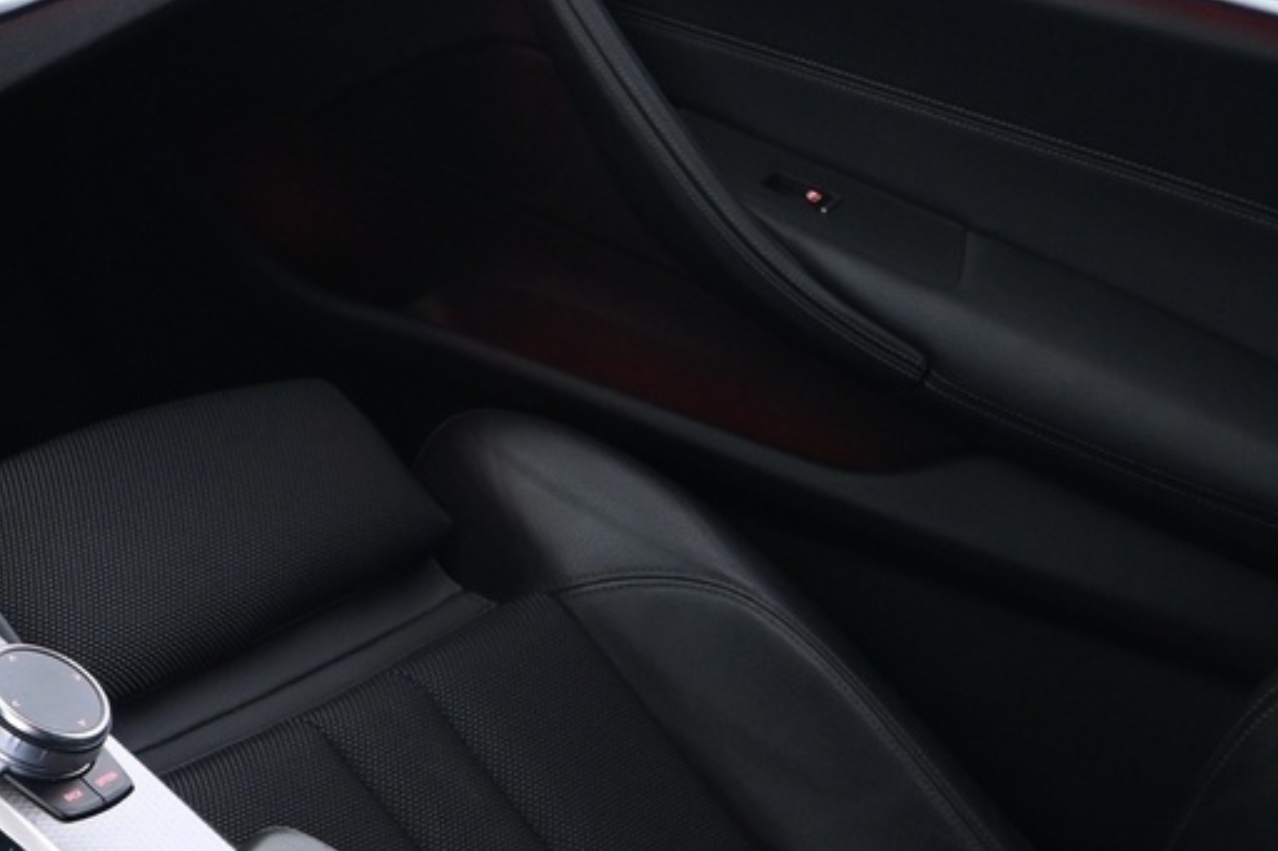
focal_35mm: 76
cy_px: 581
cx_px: -661
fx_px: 2697
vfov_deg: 17.9
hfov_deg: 21.9
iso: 1000
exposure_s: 1/6
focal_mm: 16
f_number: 3.5
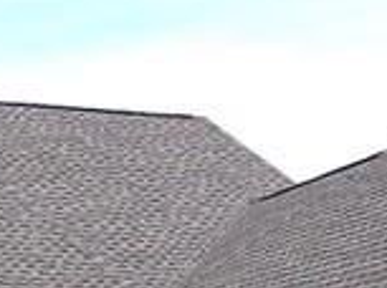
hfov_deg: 12.1
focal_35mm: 161
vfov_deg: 8.8
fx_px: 1796
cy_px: 508
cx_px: -38
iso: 80
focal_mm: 4.3
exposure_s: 1/1600
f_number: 3.4
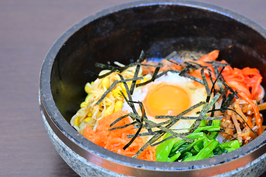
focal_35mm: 171
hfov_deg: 12.0
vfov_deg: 8.0
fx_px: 1263
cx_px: 176
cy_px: 131
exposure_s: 1/200
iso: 900
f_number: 5
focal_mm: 98
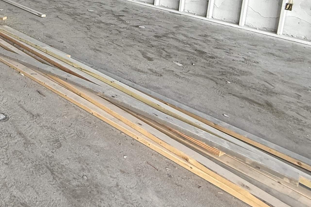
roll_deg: -1.5
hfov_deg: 41.4
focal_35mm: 35
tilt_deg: -8.2
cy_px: -33
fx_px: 302
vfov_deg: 32.2
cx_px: -43
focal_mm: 2.22
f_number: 2.2
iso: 200
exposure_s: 1/99
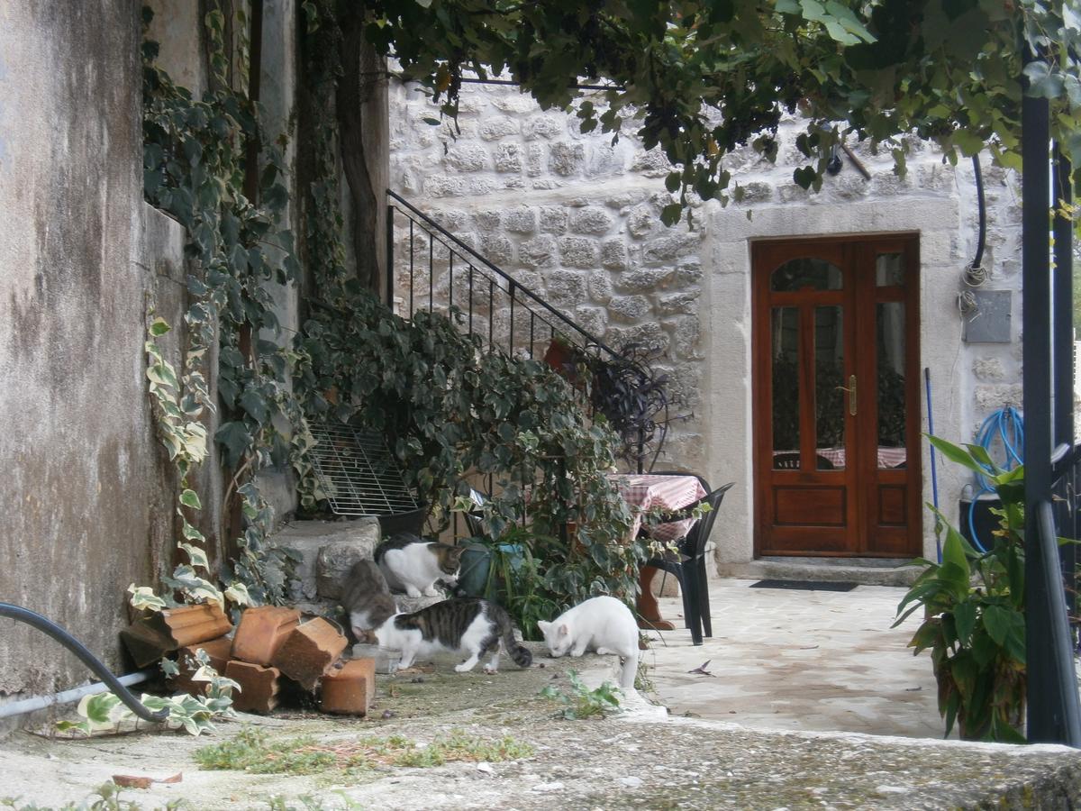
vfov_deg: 24.4
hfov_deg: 32.2
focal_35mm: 60
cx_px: 540
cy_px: 406
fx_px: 1874
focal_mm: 10.7
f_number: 3.9
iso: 80
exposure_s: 1/60
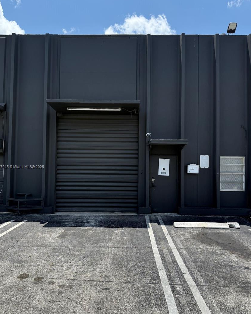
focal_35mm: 27
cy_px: 167
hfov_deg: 53.2
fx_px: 251
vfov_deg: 64.0
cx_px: 124
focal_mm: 6.76
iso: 125
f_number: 1.78
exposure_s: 1/5319
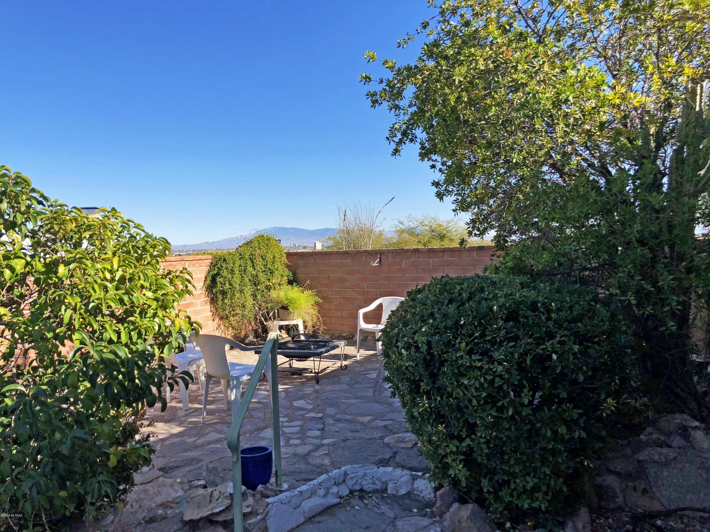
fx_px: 574
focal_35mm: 28
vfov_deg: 49.7
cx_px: 355
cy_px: 266
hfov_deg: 63.4
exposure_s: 1/2183
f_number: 1.8
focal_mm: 4
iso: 20
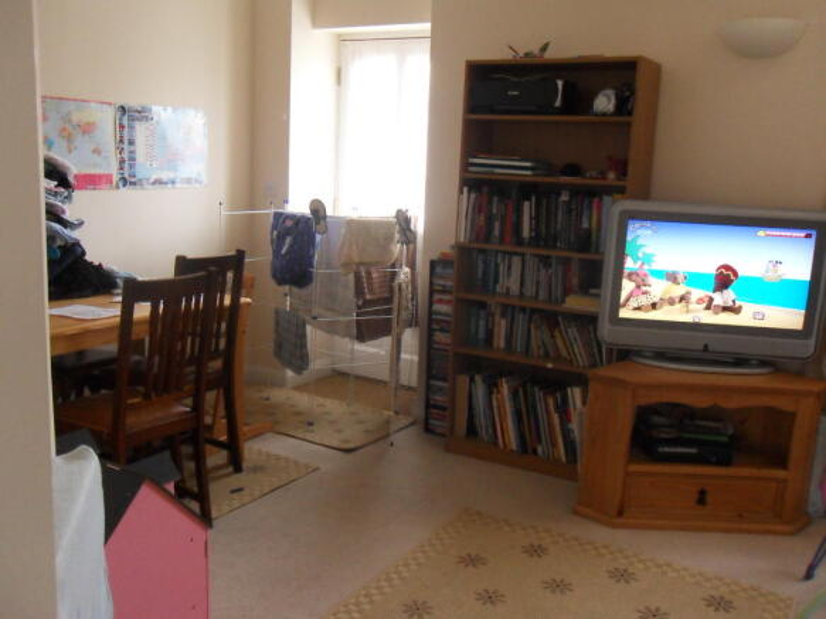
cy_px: 310
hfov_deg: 52.6
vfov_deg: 40.7
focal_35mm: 35
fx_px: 835
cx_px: 413
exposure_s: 1/30
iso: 400
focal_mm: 6.3
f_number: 3.5
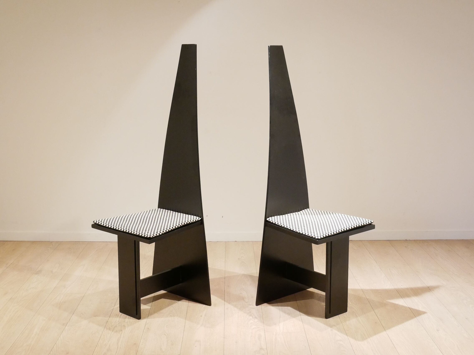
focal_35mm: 48
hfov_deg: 39.7
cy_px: 178
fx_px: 657
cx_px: 237
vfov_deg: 30.3
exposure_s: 1/40
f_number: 5
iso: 3200
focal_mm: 24
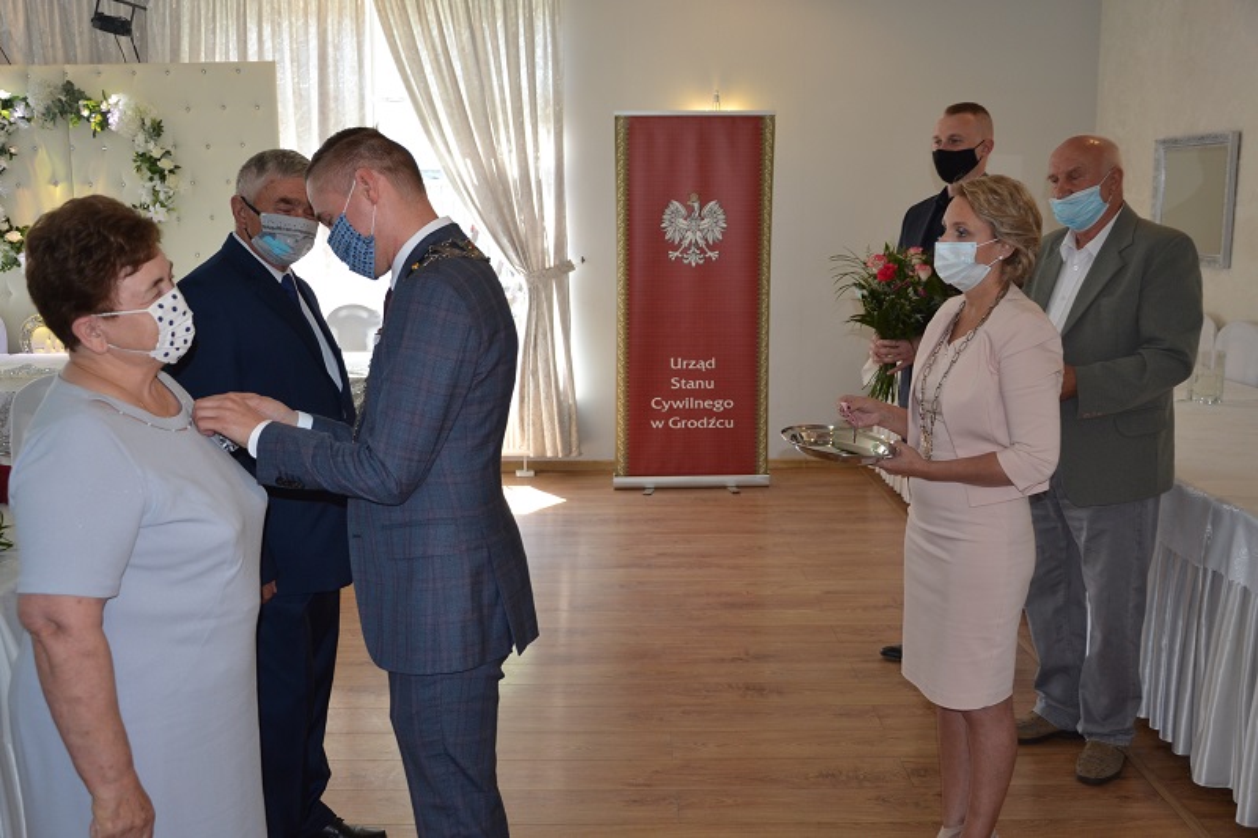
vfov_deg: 36.9
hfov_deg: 53.1
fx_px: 1258
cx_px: 629
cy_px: 419
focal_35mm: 36
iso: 400
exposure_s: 1/80
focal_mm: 24
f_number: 4
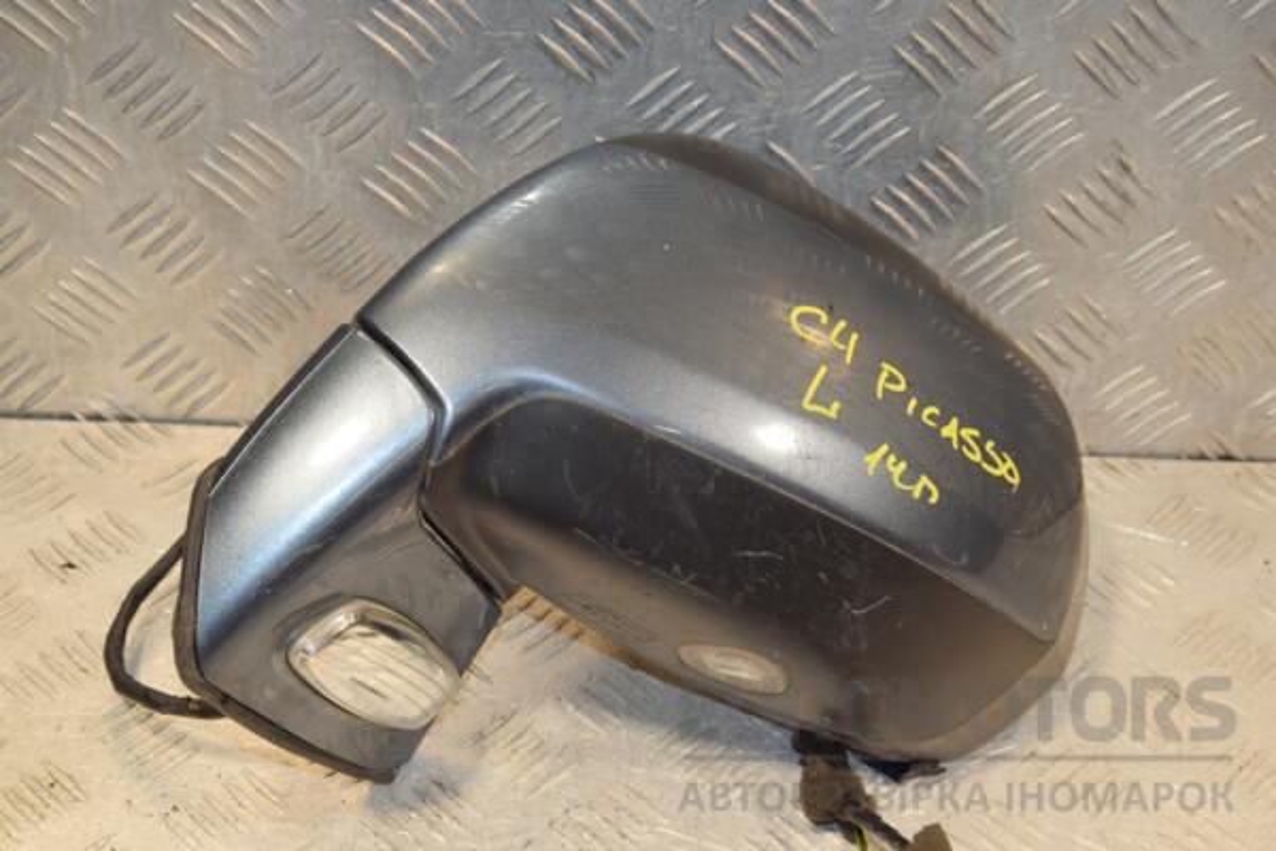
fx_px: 2552
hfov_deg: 28.1
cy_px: 426
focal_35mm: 72
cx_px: 638
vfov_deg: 18.9
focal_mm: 48
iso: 800
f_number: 7.1
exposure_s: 1/200
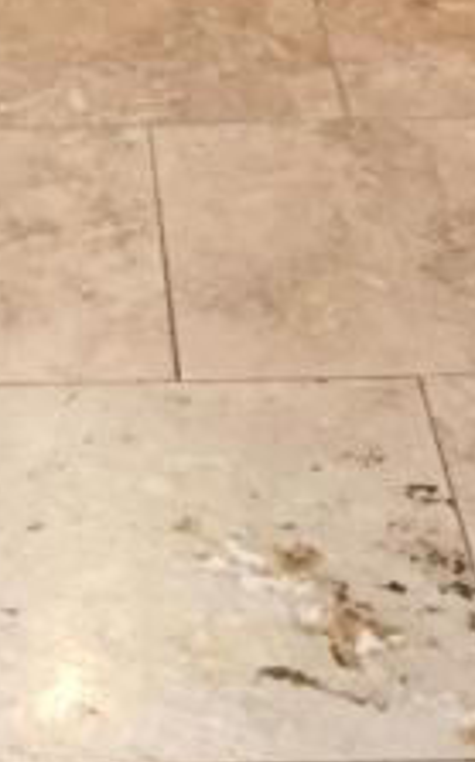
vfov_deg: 17.0
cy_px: -513
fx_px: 2200
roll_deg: +1.5
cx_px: 0
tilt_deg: -14.5
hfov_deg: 12.2
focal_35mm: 106
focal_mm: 4.15
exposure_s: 1/30
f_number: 2.2
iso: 250
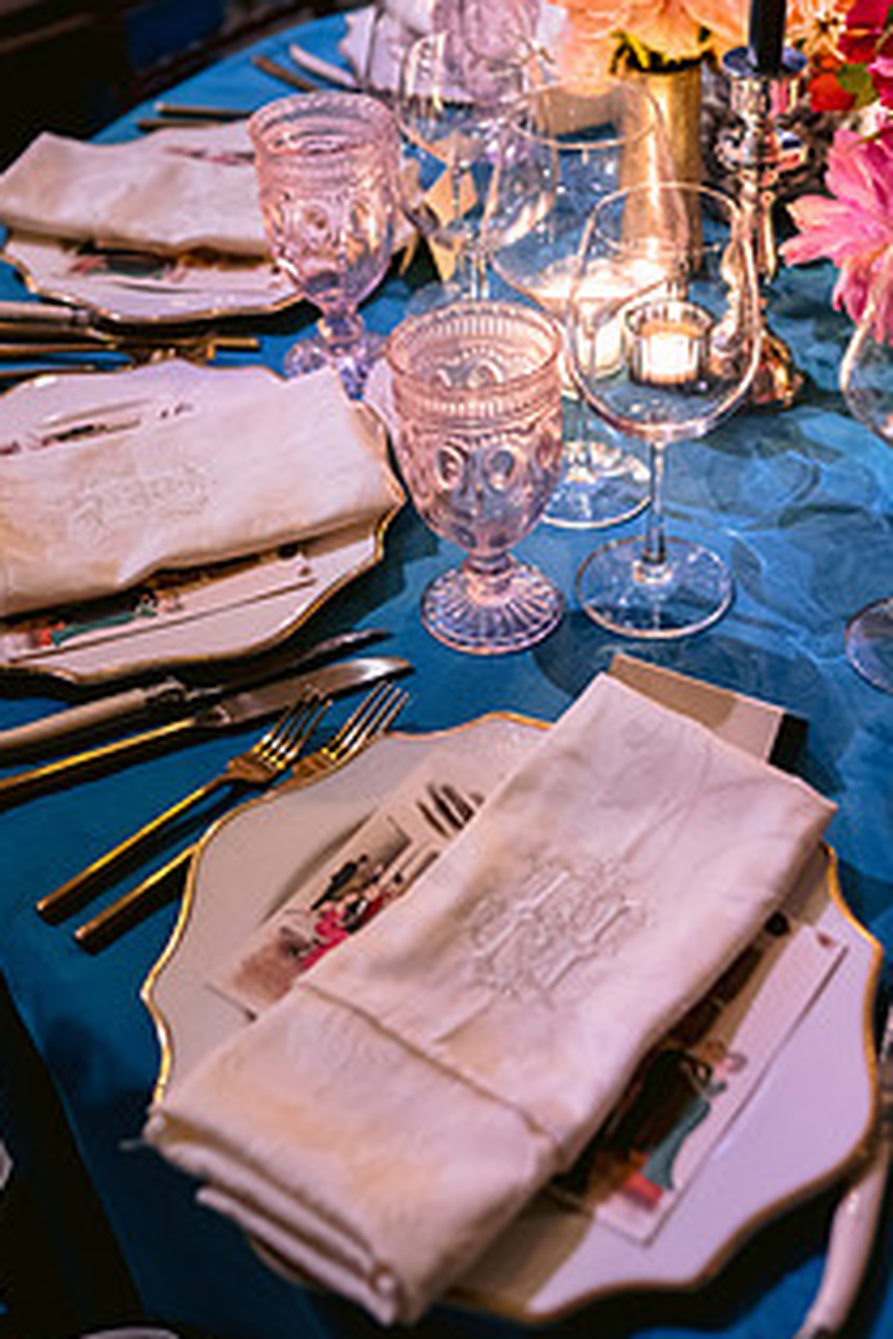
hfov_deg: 27.0
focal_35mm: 50
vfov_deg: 39.5
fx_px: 1860
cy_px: 557
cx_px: 515
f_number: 2.8
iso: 1600
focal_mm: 35
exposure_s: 1/40
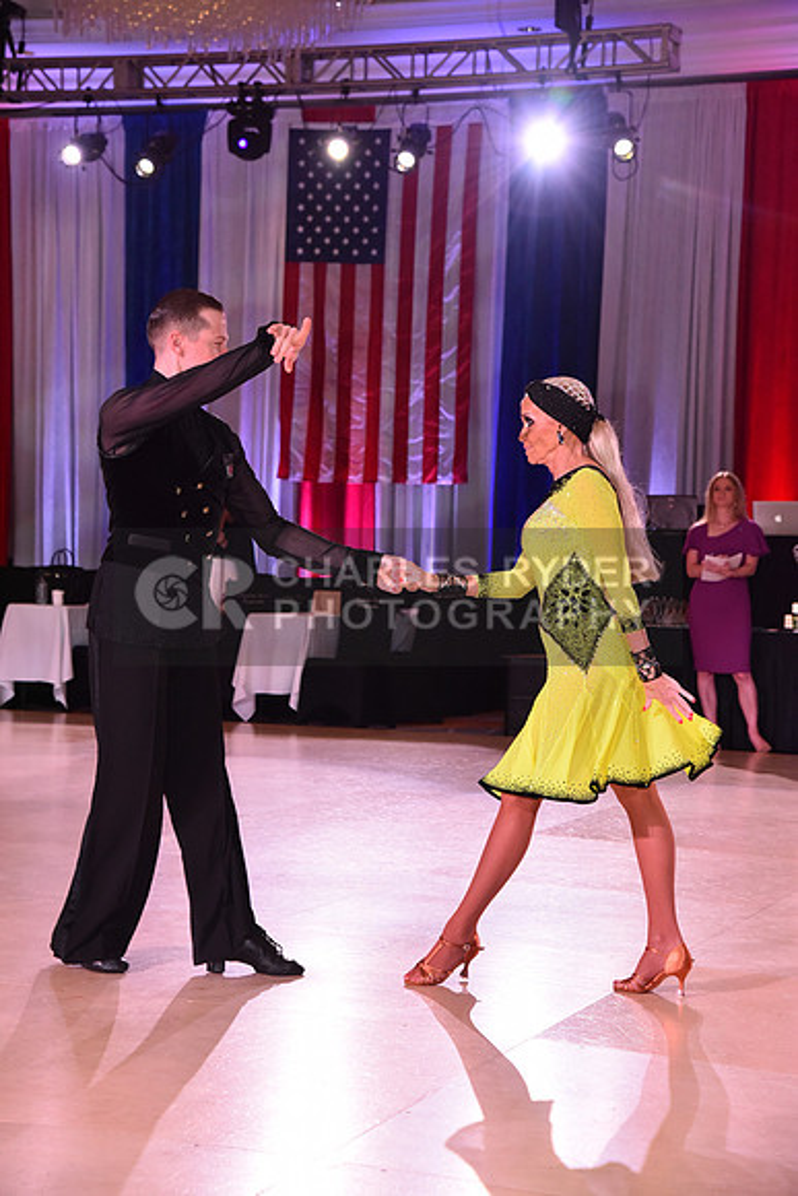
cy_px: 598
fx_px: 2326
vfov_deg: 28.8
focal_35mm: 70
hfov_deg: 19.5
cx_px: 399
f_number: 6.3
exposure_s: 1/320
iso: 2500
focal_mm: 70
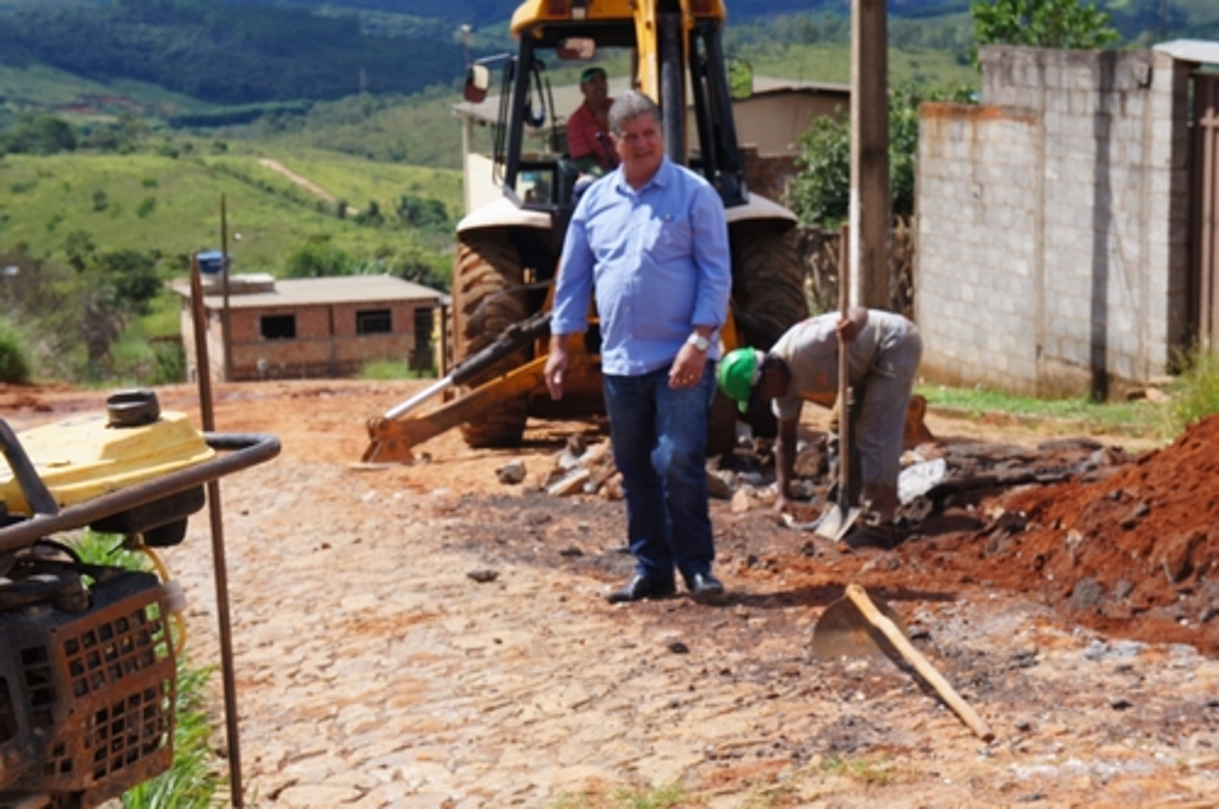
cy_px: 404
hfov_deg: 25.5
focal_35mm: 80
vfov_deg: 17.1
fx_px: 2688
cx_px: 610
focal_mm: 53
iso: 200
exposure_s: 1/200
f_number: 13
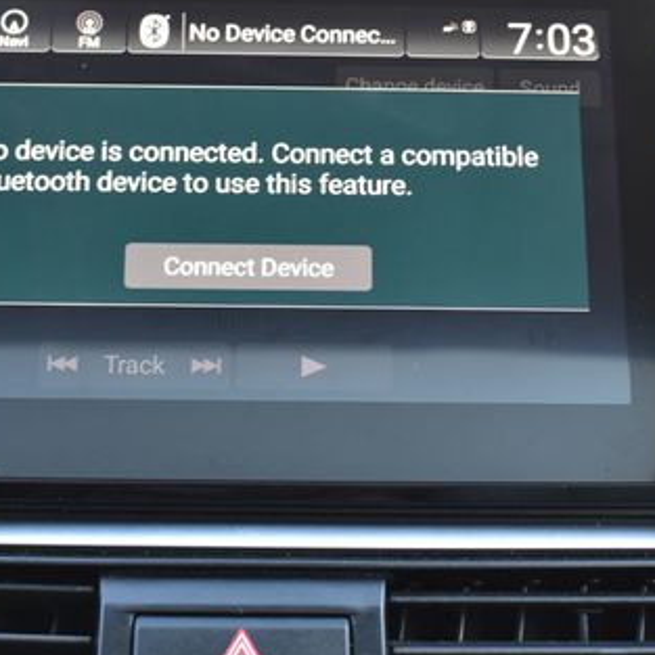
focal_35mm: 73
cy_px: 306
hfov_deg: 23.6
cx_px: 276
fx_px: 1563
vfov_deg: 23.7
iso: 400
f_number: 6.3
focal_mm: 28
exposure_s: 1/20
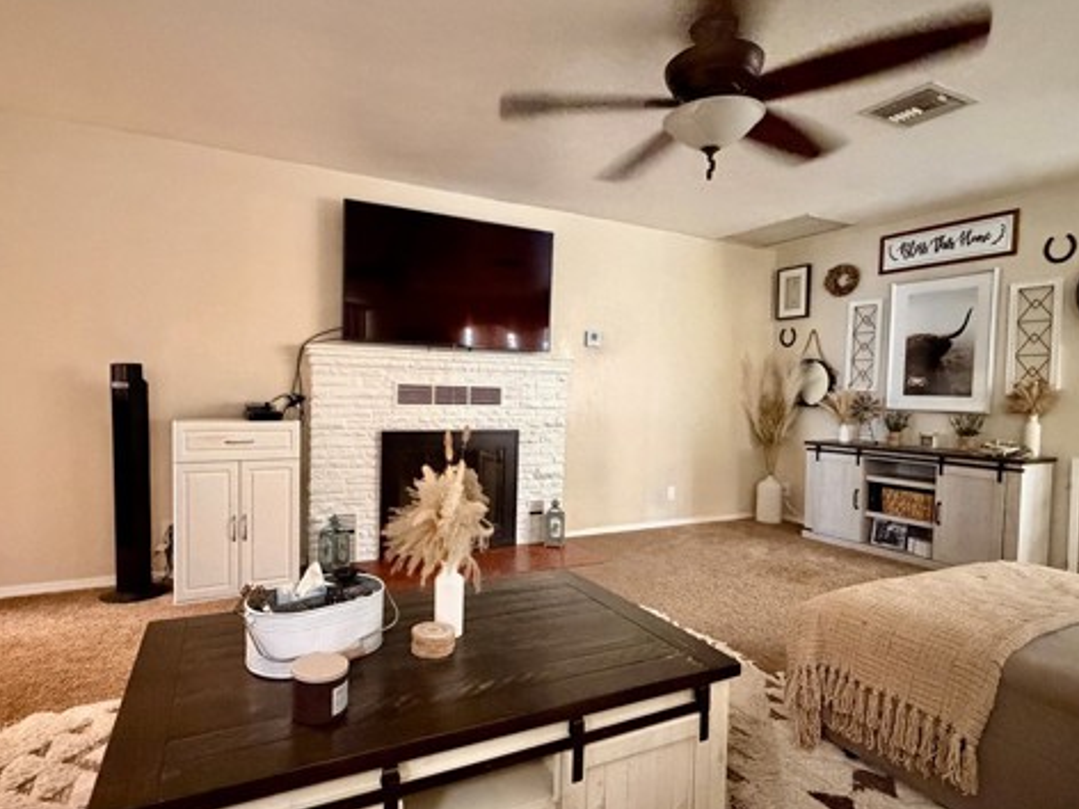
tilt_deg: -2.3
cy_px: 414
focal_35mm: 19
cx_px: 494
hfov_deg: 84.5
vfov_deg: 68.7
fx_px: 592
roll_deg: -1.0
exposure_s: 1/57
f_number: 2.2
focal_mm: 2.22
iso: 1250
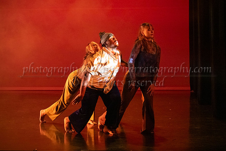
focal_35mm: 81
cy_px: 75
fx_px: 512
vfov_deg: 16.8
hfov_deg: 24.9
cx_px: 121
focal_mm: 75
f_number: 3.5
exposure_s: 1/320
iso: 6400
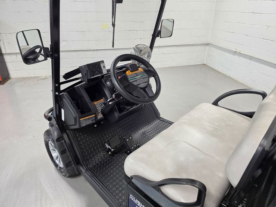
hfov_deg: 73.9
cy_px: 104
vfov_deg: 58.9
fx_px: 183
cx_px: 138
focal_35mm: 23
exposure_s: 1/120
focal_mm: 6.3
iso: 200
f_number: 1.7
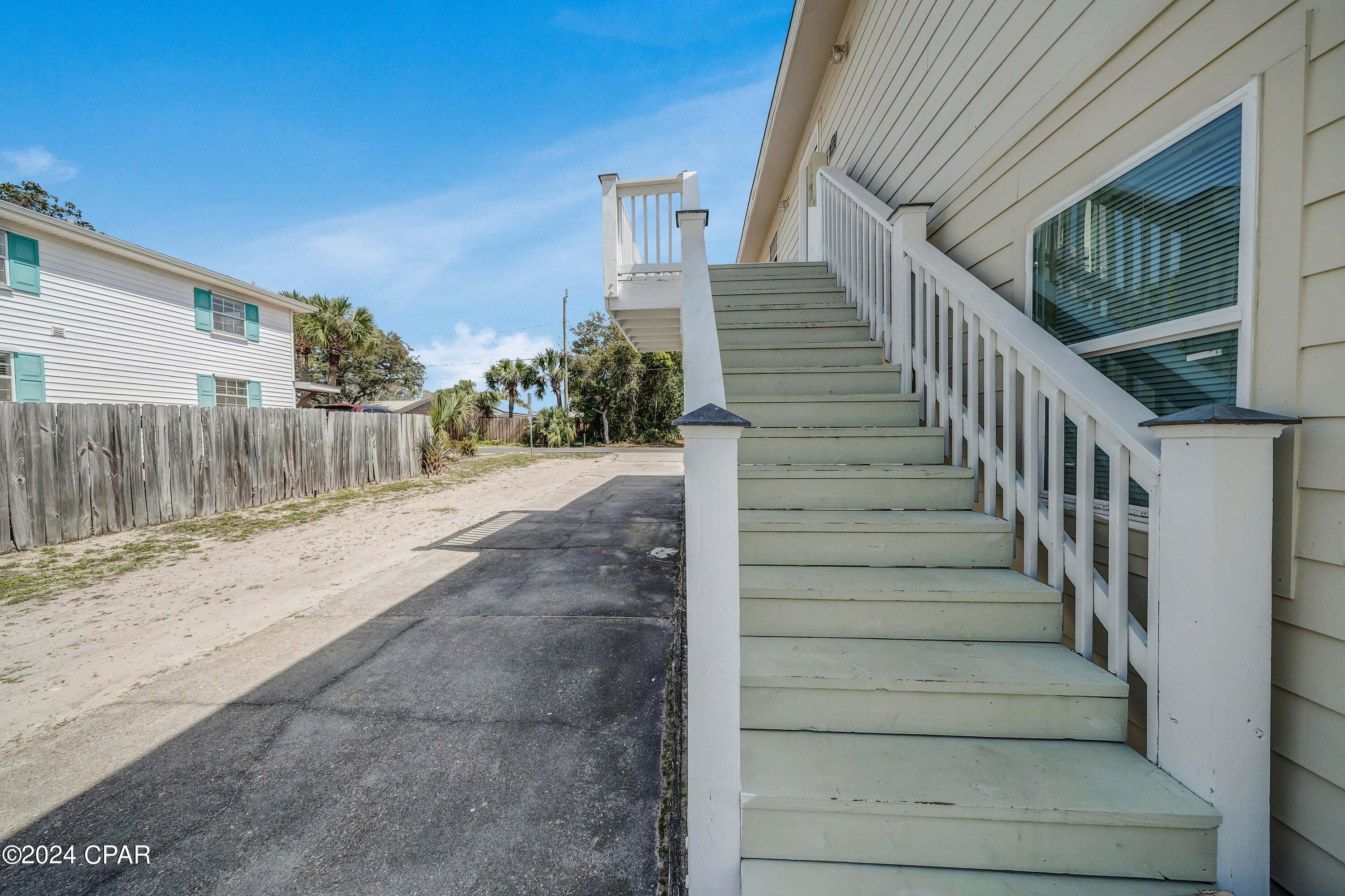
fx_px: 448
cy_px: 448
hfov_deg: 112.6
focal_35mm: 12
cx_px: 672
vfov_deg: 90.0
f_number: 5.6
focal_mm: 12
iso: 100
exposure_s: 1/800
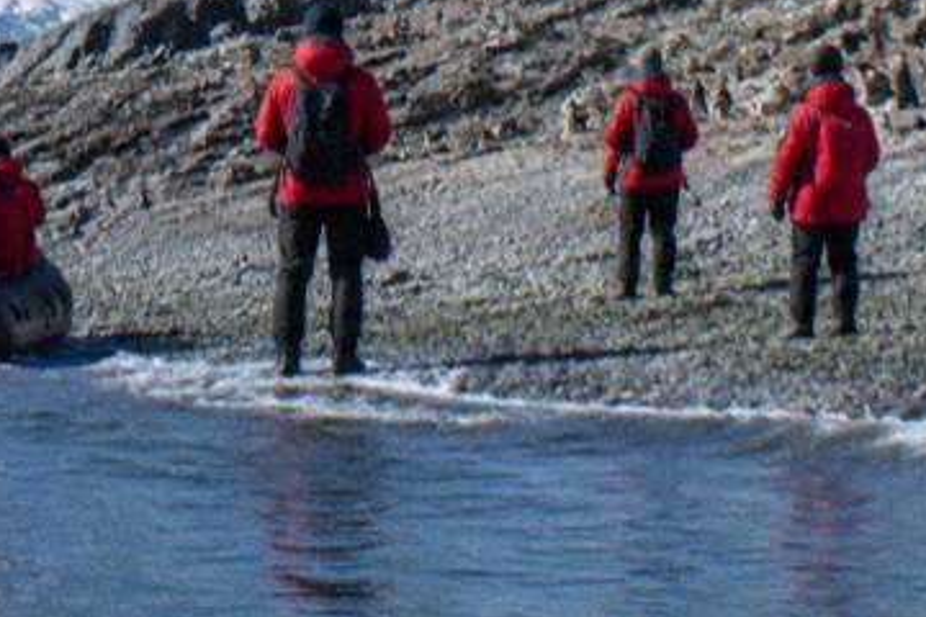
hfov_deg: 18.4
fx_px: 2855
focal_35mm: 111
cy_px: 206
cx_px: 574
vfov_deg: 12.3
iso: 200
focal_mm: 40
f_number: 11
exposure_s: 1/100
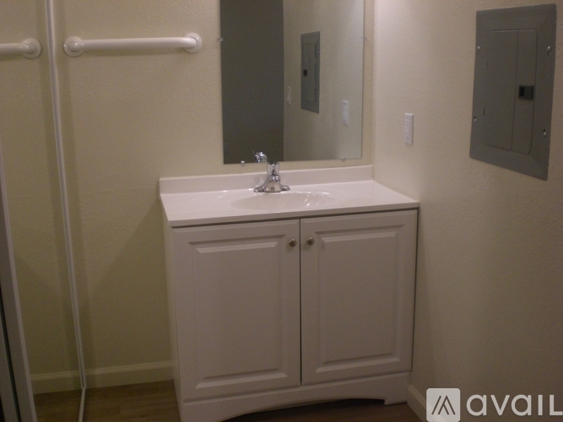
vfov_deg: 37.7
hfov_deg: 49.0
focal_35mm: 38
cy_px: 211
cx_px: 282
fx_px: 618
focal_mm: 6.3
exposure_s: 1/80
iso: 200
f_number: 3.1
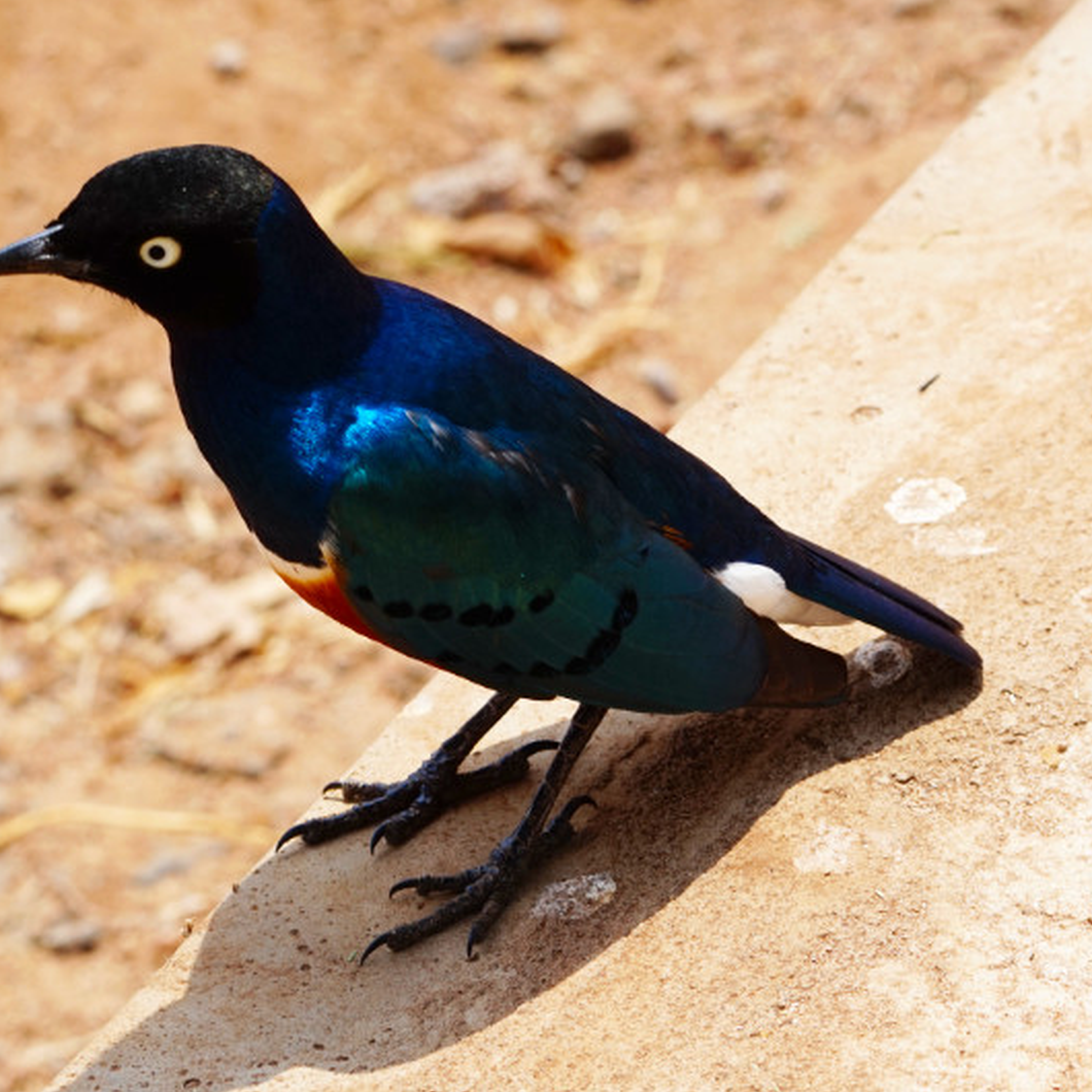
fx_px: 6519
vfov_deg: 9.6
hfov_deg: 9.6
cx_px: 422
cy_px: 545
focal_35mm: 183
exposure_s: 1/200
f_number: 9
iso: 100
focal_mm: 95
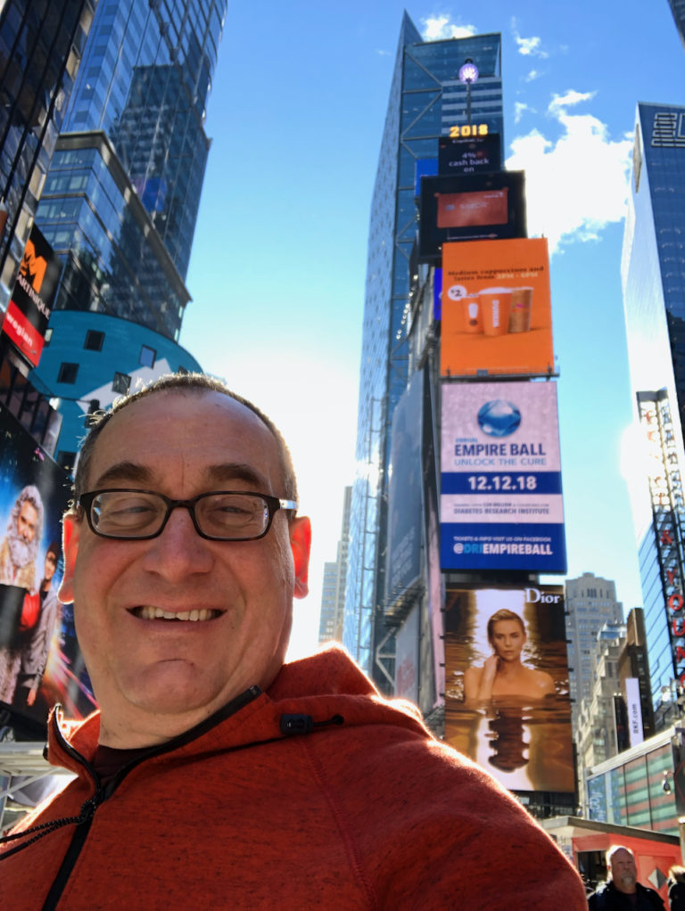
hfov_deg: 44.2
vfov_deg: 56.8
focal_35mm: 32
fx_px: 843
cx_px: 342
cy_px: 456
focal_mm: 2.87
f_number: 2.2
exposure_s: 1/120
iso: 25
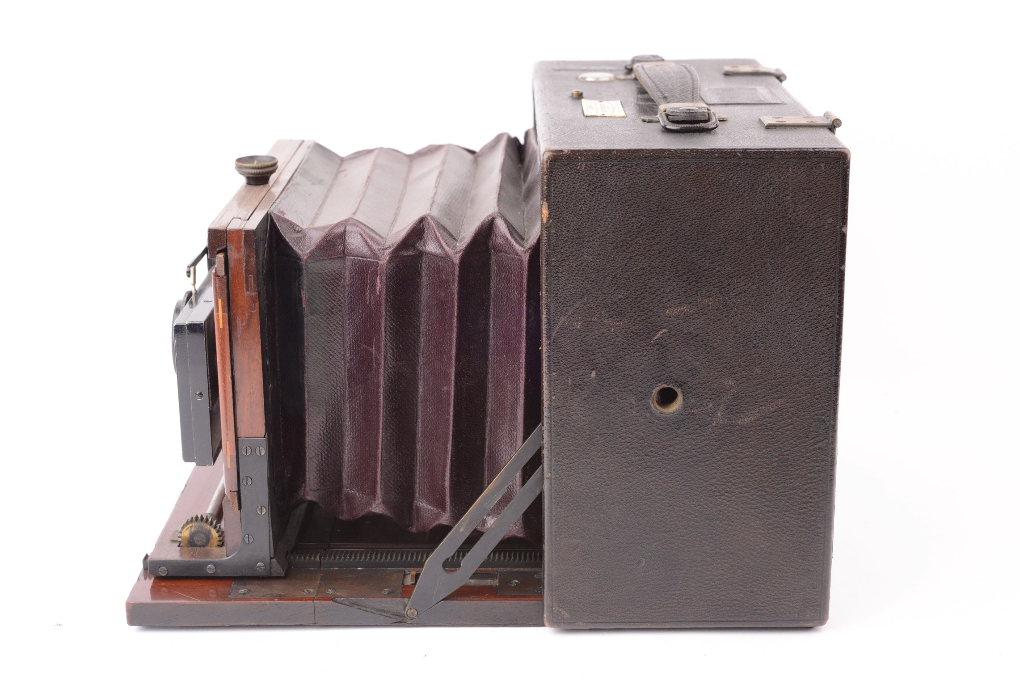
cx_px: 510
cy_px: 340
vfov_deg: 22.6
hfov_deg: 33.4
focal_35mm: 60
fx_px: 1700
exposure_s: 1/125
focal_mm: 60
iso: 2500
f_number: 11
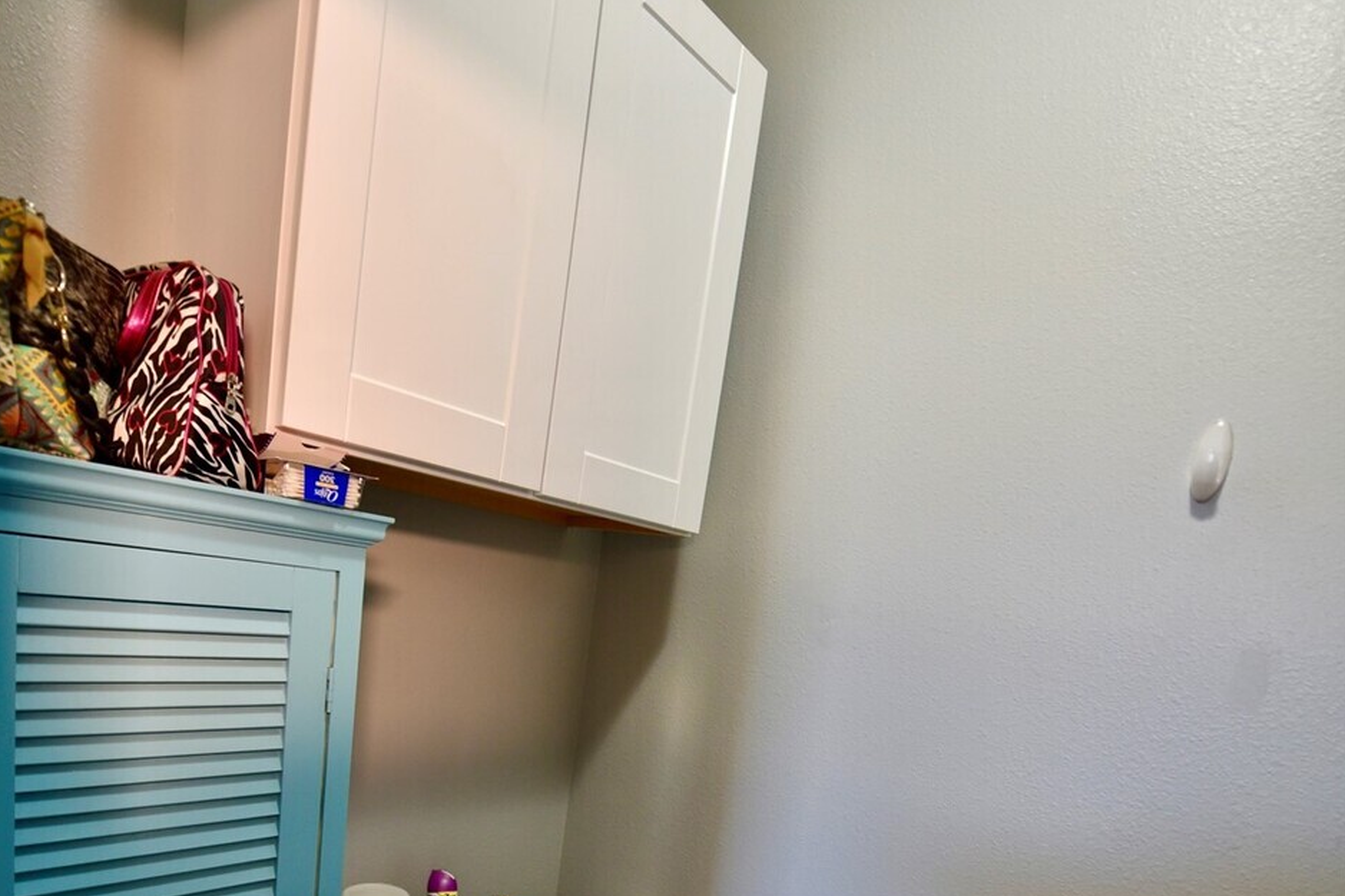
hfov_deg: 76.1
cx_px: 660
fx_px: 859
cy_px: 731
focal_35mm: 23
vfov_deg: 51.3
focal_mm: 15
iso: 800
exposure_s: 1/60
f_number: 2.8
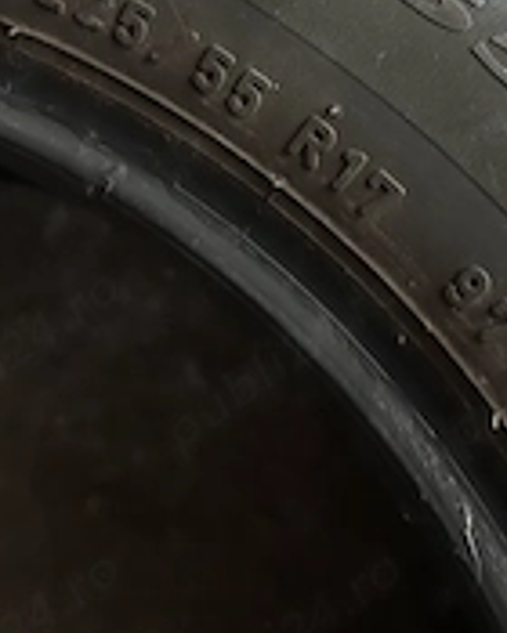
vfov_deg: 31.6
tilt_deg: -79.9
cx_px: 355
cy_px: 123
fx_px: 1088
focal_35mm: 58
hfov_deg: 26.0
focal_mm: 5.7
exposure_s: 1/21
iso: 1000
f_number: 1.5
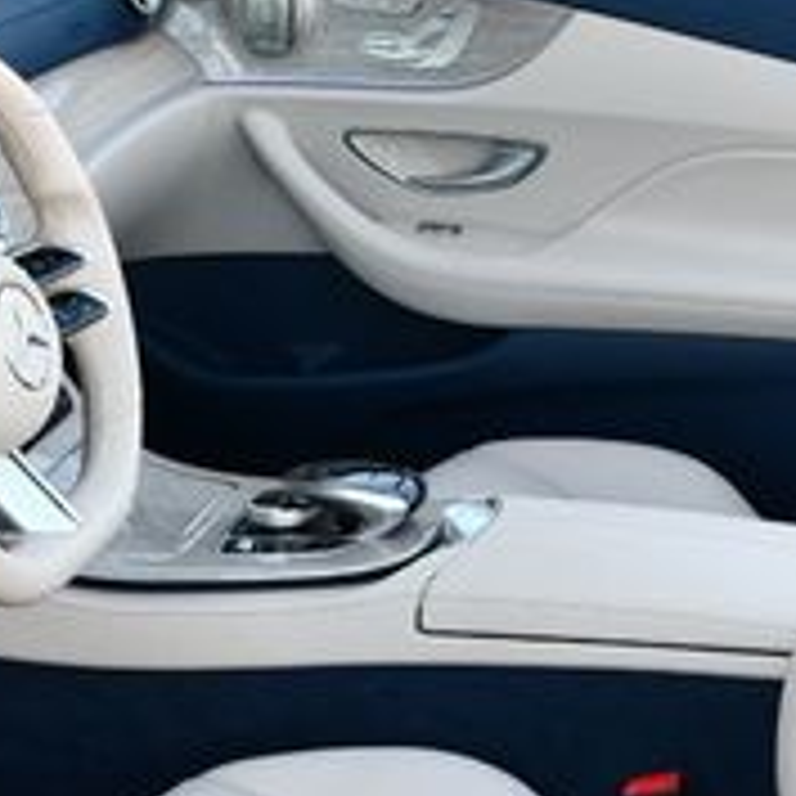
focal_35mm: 111
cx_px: 364
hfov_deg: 15.7
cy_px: 729
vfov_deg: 15.5
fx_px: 2888
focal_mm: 18
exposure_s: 1/250
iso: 400
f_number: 4
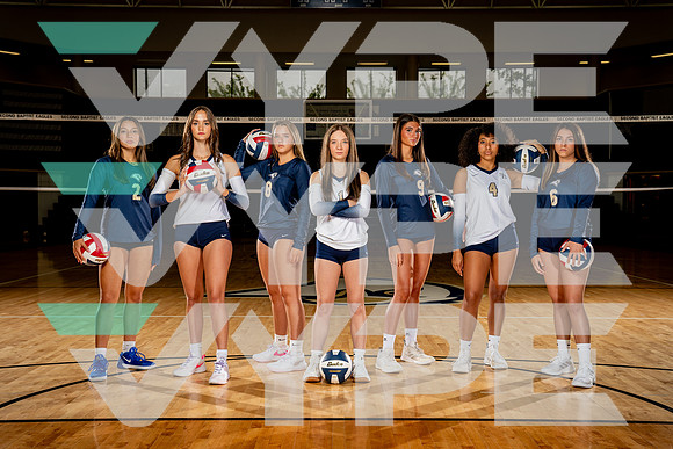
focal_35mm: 46
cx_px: 336
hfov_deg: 43.0
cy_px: 224
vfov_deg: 29.4
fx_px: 854
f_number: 6.3
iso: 100
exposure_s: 1/250
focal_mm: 45
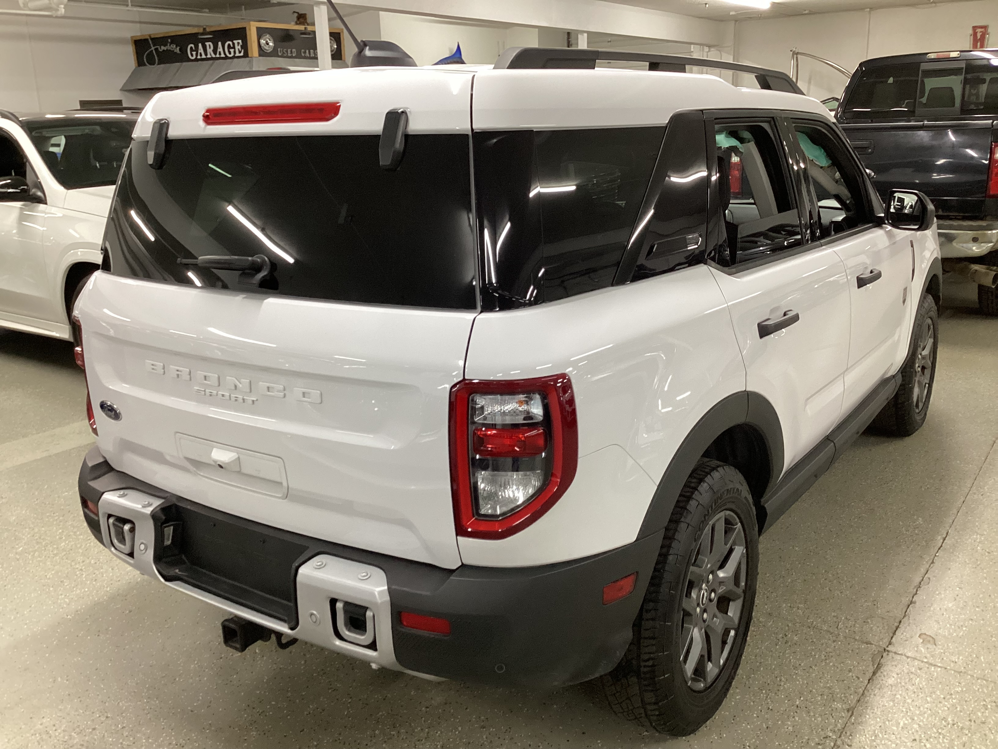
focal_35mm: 31
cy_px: 374
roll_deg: +1.3
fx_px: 894
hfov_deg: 58.4
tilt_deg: -16.1
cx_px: 499
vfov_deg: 45.4
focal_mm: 3.3
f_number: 2.4
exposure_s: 1/50
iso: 200
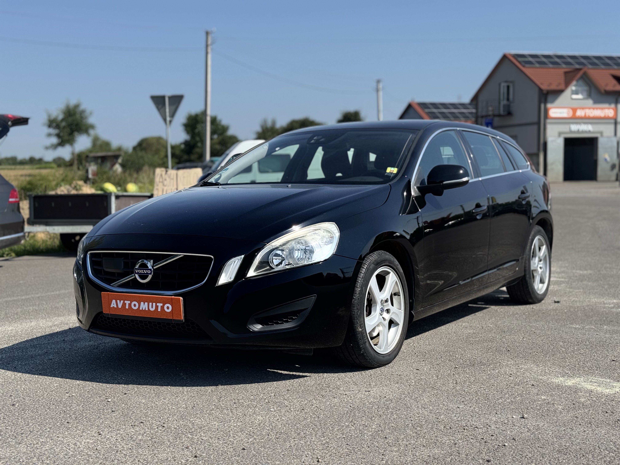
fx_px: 860
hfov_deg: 39.7
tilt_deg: -4.5
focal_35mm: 48
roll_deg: +1.3
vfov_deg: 30.3
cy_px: 232
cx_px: 310
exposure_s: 1/4608
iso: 64
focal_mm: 6.76
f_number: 1.78
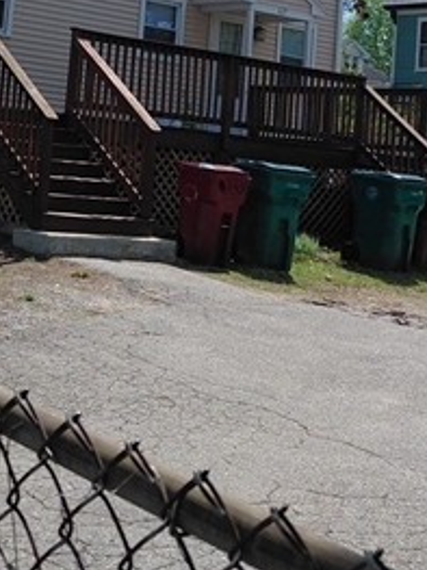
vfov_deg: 25.3
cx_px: 100
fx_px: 1202
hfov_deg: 20.0
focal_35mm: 73
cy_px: -13
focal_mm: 4.69
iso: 50
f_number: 1.8
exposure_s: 1/3876
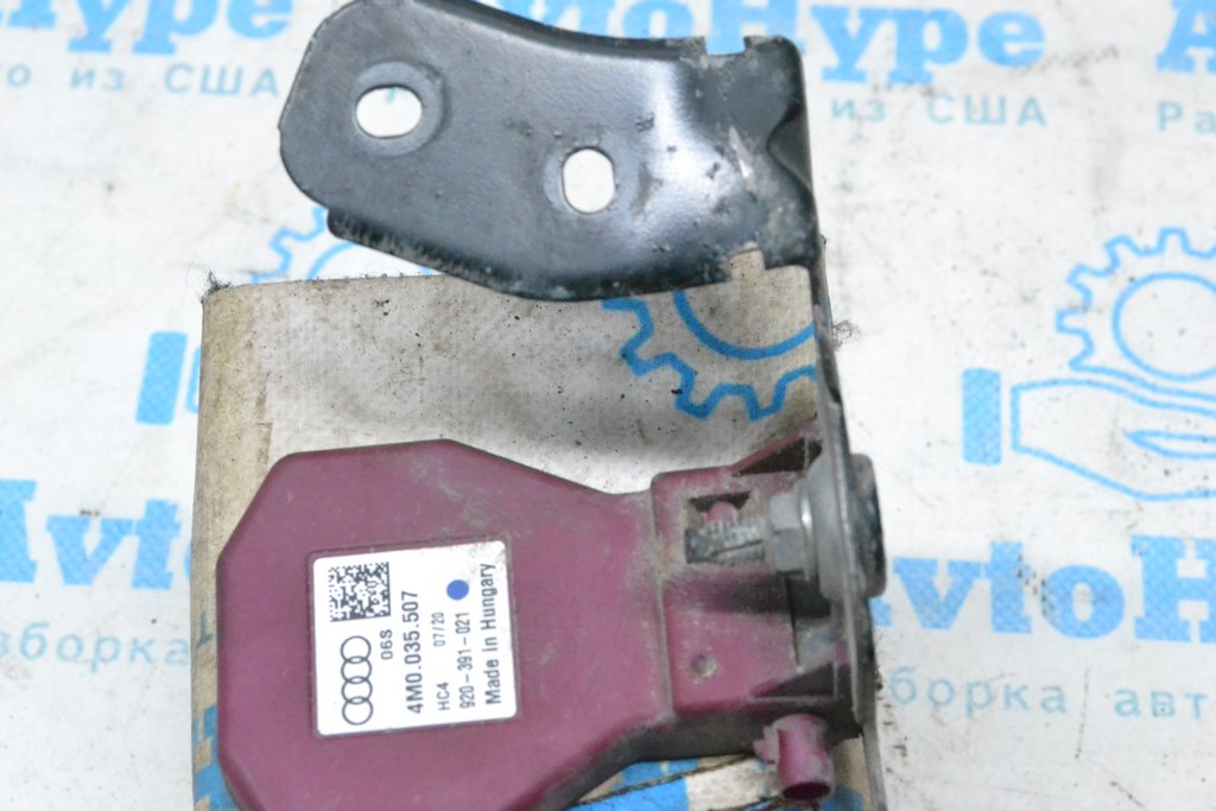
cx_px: 608
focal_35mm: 82
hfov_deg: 24.6
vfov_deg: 16.6
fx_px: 2787
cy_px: 406
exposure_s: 1/160
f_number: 10
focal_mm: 55
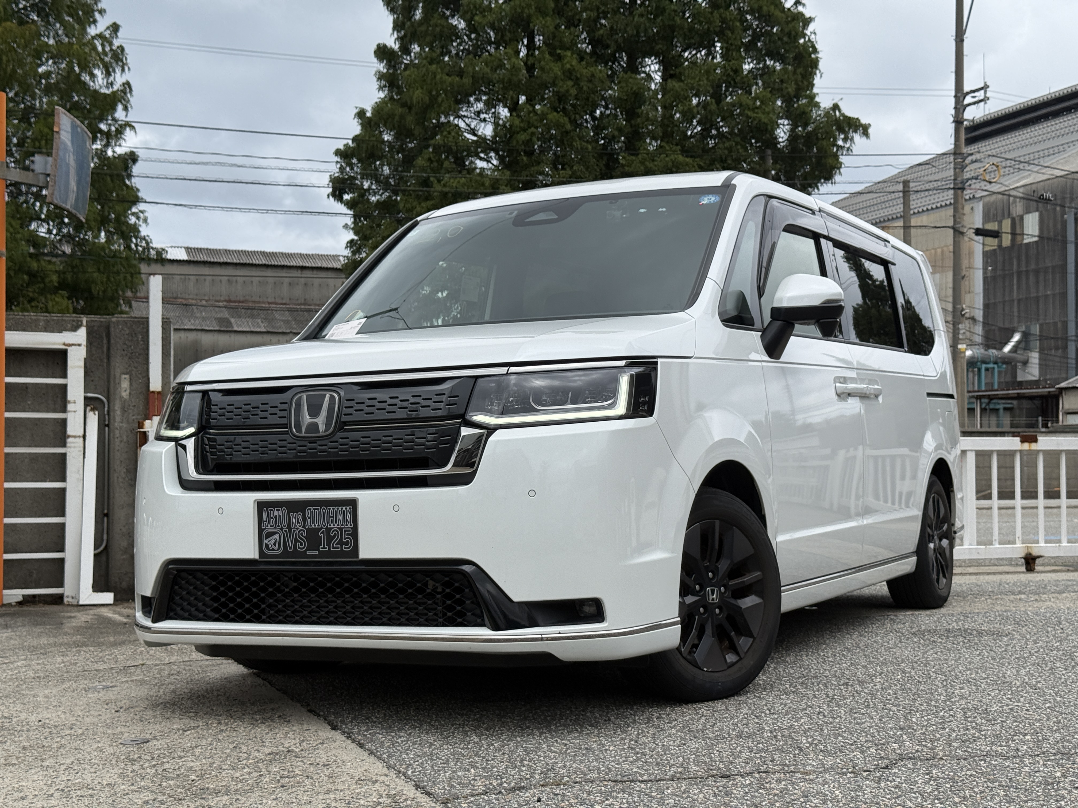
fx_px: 1495
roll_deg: -0.2
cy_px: 404
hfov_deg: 39.7
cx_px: 539
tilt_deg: +2.5
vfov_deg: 30.3
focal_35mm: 48
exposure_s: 1/4329
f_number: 1.78
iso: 64
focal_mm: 6.76
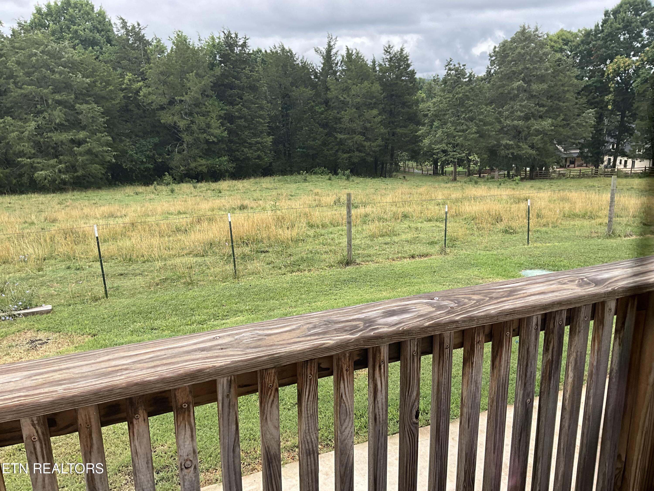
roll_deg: +1.1
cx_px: 327
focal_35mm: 29
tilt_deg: -15.4
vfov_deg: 48.2
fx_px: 548
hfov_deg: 61.7
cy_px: 246
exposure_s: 1/657
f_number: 1.8
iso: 25
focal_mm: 3
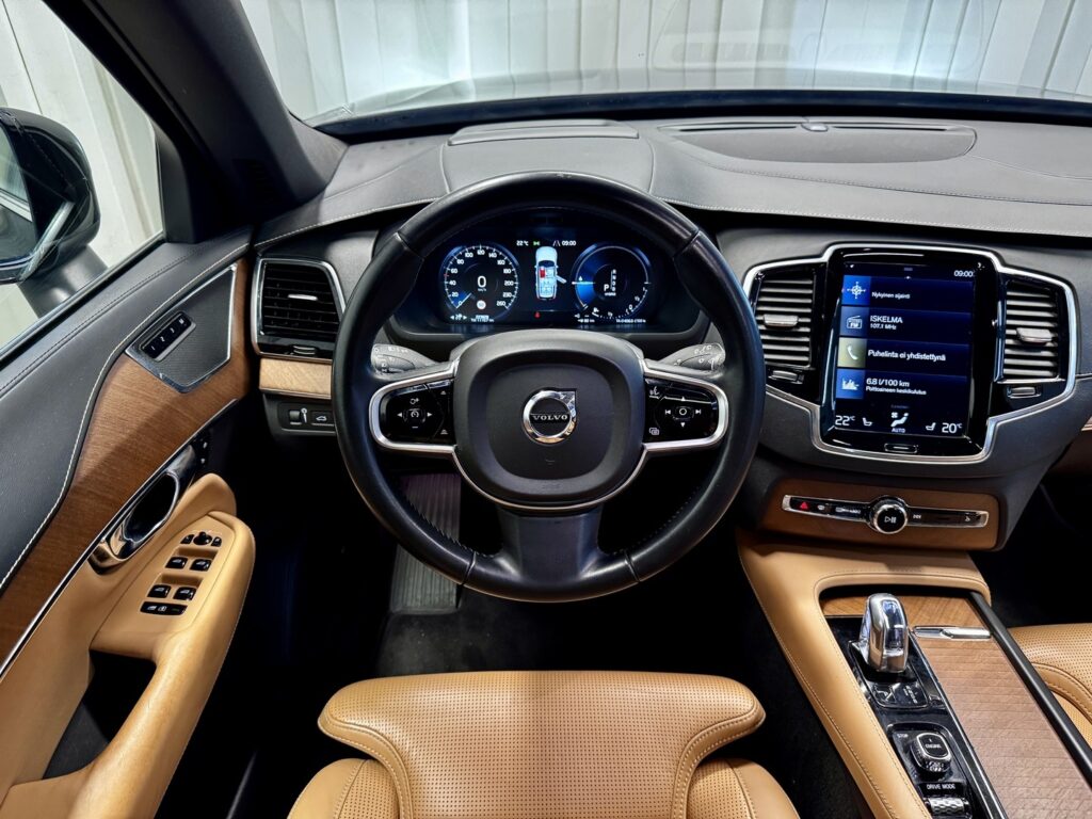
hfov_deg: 71.6
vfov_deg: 56.8
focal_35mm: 24
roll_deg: +0.8
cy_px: 410
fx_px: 757
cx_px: 546
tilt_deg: -34.7
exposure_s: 1/49
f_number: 1.78
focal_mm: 6.76
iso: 500
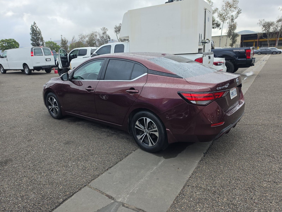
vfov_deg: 58.9
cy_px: 106
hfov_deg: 73.9
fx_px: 187
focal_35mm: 23
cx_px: 141
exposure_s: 1/192
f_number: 1.4
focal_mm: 6.5
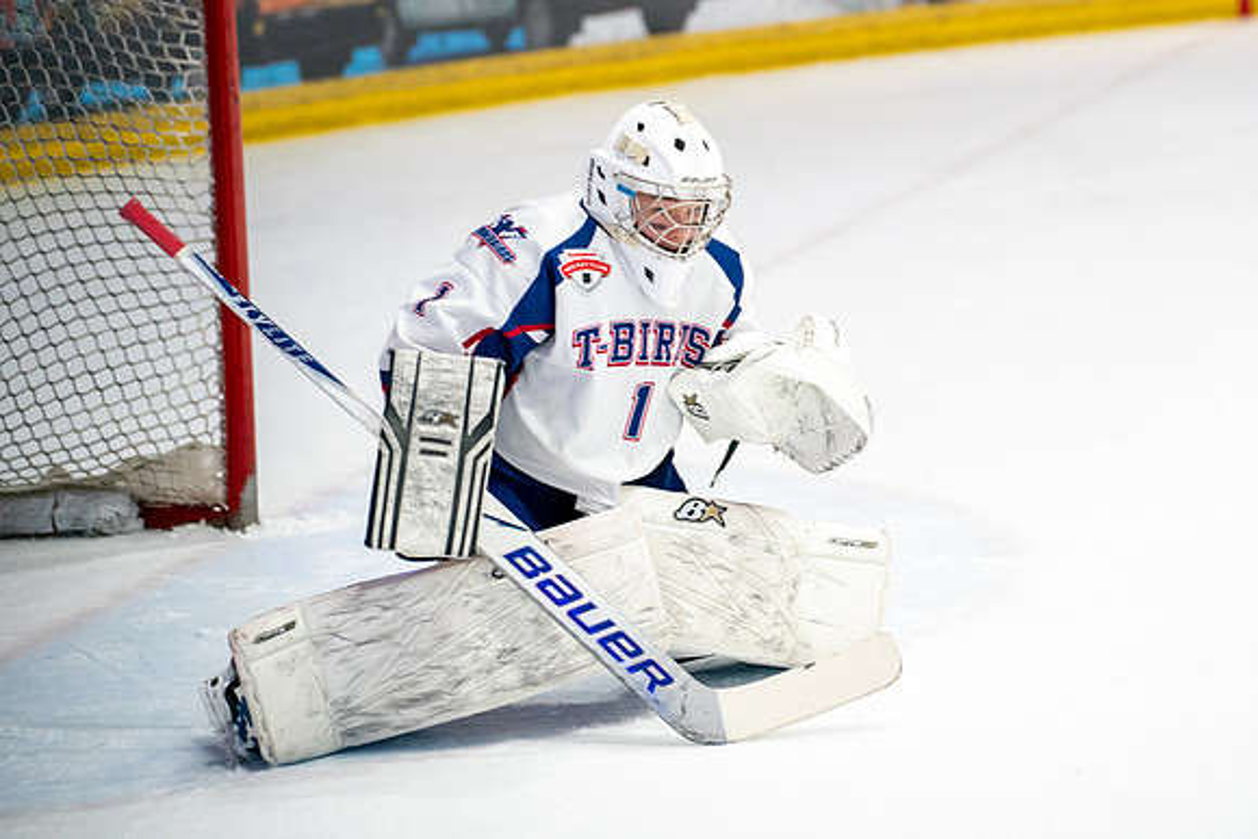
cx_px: 874
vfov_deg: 6.6
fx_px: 7285
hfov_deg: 9.9
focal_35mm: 208
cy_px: 256
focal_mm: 150
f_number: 3.2
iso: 3200
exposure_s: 1/800
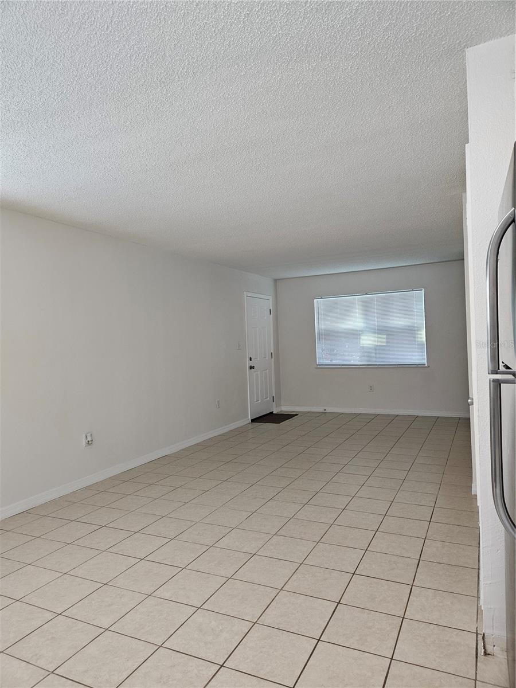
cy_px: 344
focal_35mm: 23
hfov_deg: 58.9
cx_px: 258
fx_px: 457
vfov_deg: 73.9
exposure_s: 1/120
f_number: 1.8
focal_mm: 5.4
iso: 160
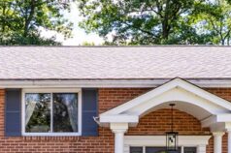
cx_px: 116
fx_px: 474
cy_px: 149
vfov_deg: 18.0
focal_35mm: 74
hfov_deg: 27.4
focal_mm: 8.38
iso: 100
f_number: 2.8
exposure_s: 1/800
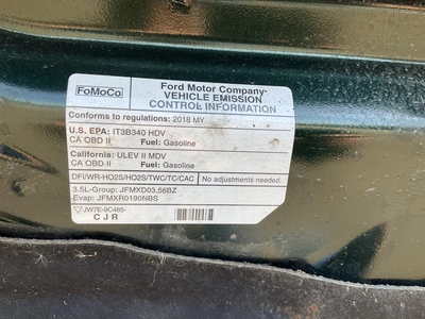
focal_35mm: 29
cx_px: 212
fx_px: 356
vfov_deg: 48.2
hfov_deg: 61.7
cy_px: 160
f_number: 1.8
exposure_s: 1/320
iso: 25
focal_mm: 3
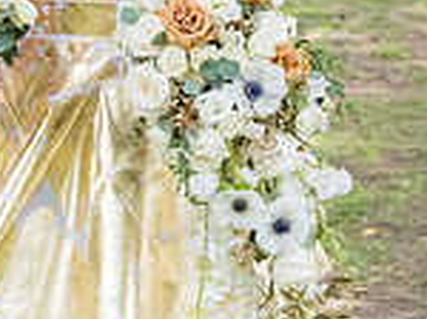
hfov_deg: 9.8
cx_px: 65
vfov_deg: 7.3
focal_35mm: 202
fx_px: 2488
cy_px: -31
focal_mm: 70
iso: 1250
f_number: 5.6
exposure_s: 1/1600
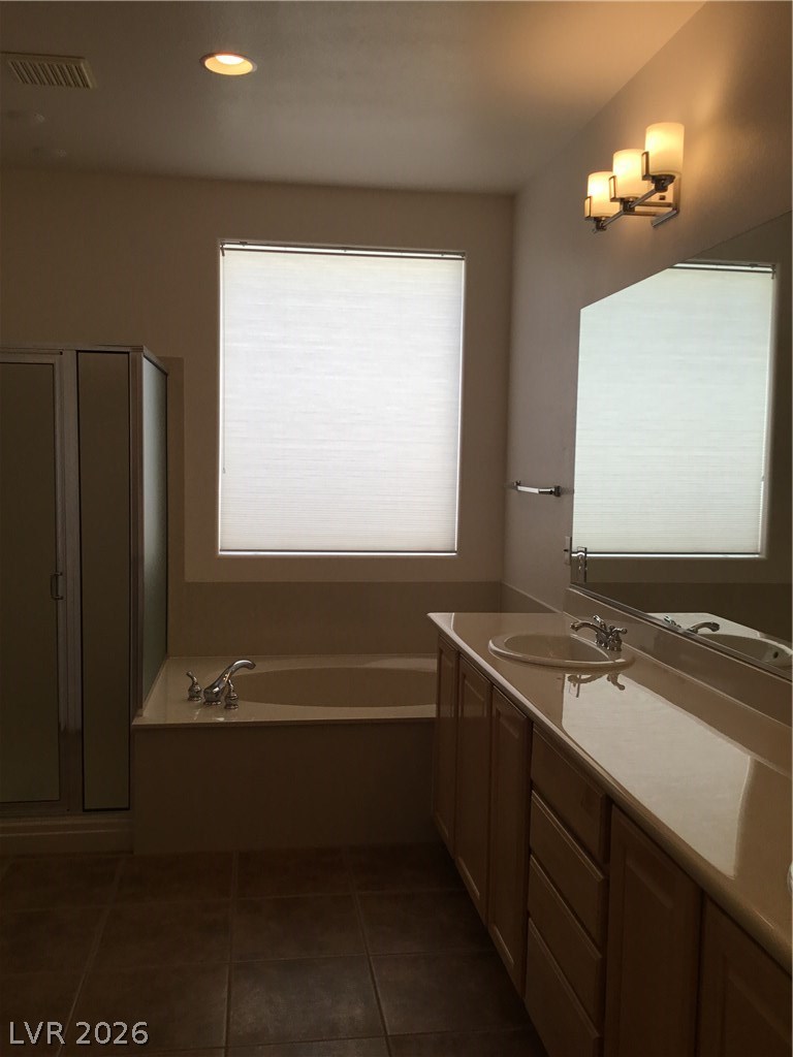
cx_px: 396
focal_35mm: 31
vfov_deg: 58.4
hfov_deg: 45.4
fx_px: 947
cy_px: 528
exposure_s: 1/121
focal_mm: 3.3
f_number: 2.4
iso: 25
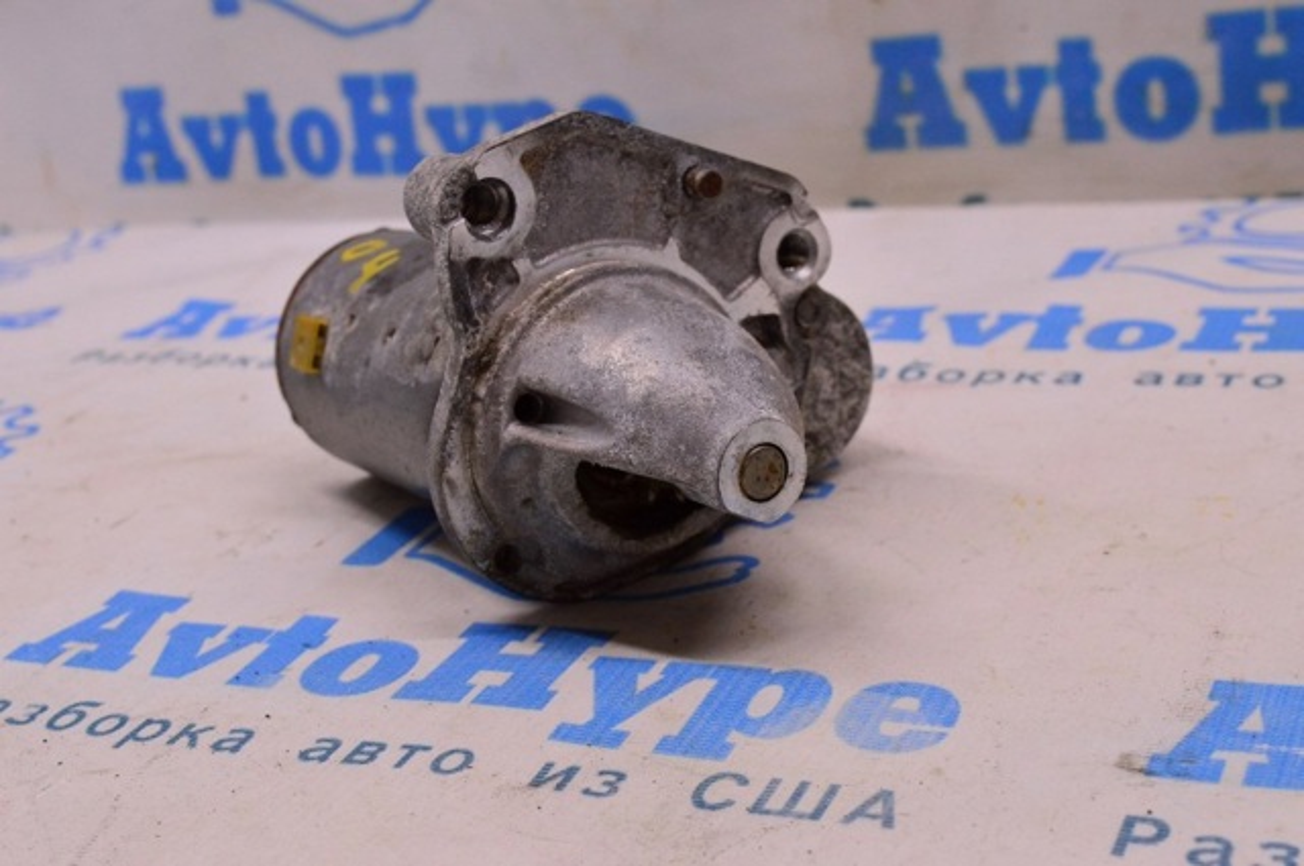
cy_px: 433
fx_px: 2062
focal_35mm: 57
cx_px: 652
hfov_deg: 35.1
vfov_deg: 23.7
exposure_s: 1/125
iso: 1600
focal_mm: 38
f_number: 8
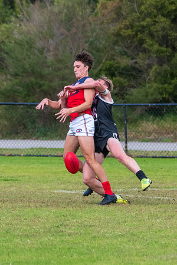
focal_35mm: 675
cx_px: 98
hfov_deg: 2.0
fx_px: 4975
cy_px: 111
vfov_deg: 3.1
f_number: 8
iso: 1250
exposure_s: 1/1600
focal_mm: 280
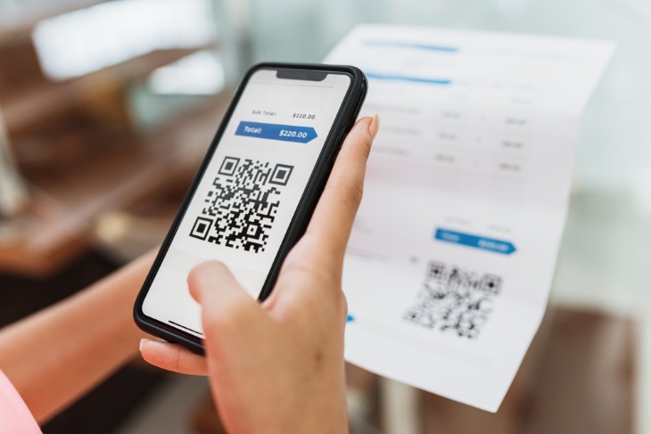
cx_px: 326
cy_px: 217
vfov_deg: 37.9
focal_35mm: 35
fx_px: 633
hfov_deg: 54.4
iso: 1000
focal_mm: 35
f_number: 2.2
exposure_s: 1/800
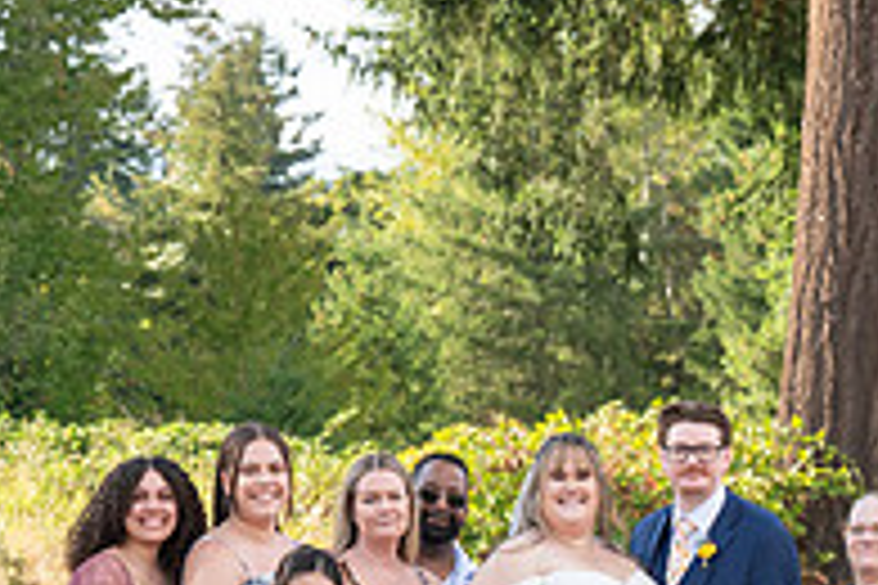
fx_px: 5950
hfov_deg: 8.4
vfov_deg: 5.6
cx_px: 603
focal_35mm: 244
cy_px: 686
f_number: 5
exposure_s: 1/400
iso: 250
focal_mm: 82
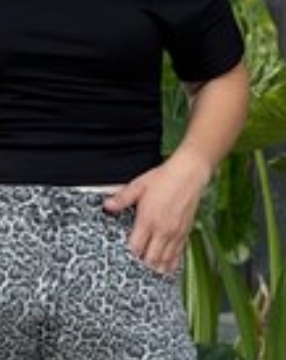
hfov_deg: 3.4
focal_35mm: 457
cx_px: 31
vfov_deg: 4.2
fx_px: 4852
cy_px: 356
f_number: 2.8
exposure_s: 1/99
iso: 160
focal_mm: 15.66
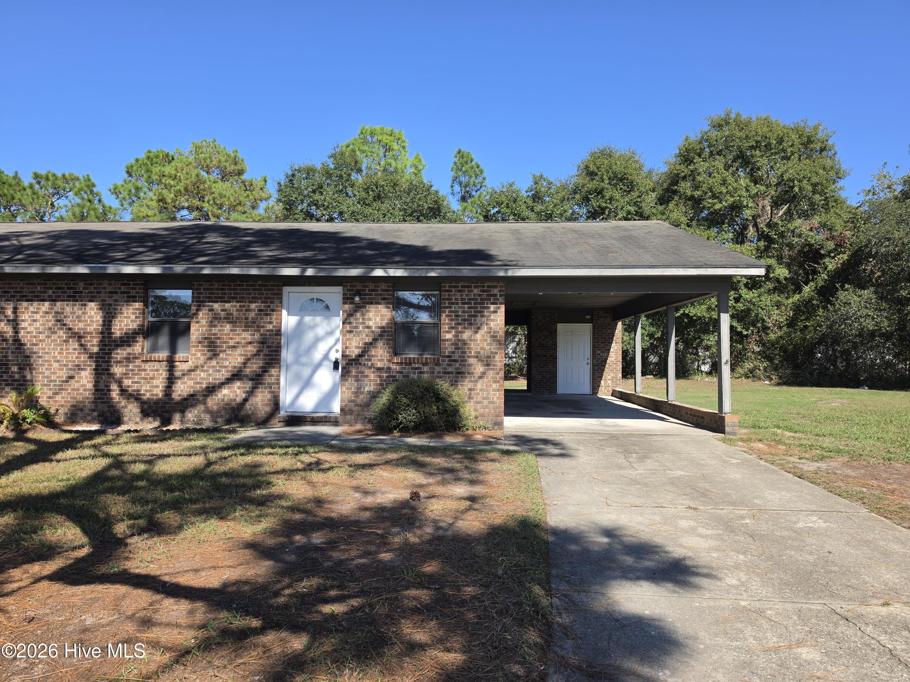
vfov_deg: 58.9
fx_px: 605
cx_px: 455
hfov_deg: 73.9
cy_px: 341
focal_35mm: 23
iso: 64
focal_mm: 6.5
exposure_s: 1/3889
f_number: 1.4
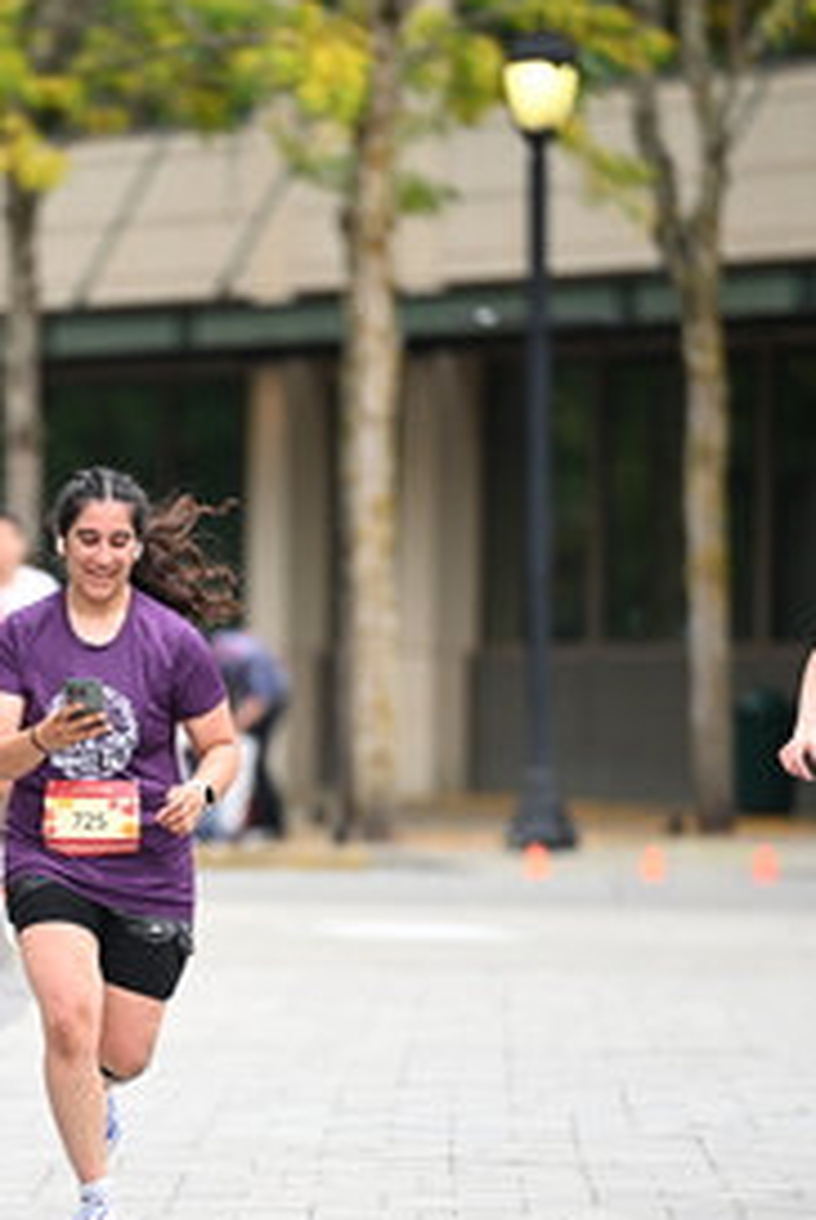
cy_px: 902
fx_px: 13700
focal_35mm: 404
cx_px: 69
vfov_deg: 5.1
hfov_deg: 3.4
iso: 640
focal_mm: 200
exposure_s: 1/1600
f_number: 2.8
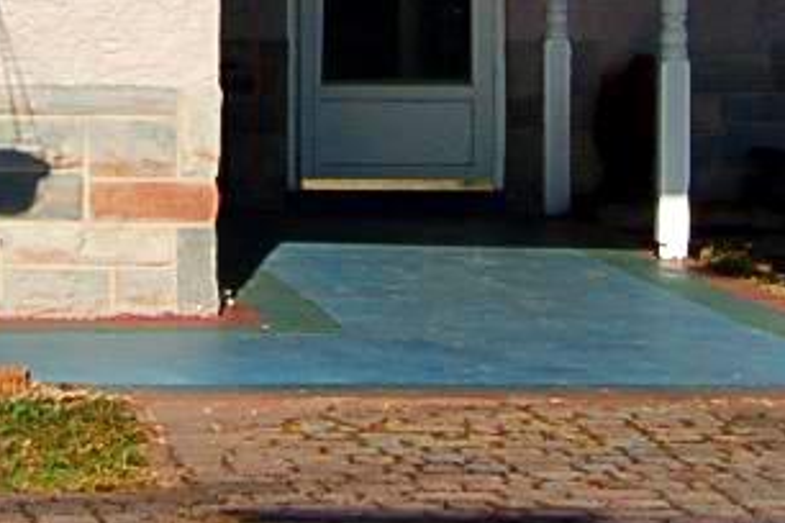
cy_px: -715
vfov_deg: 6.0
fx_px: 4819
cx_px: 54
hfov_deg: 9.3
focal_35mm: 221
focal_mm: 30
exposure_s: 1/500
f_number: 11
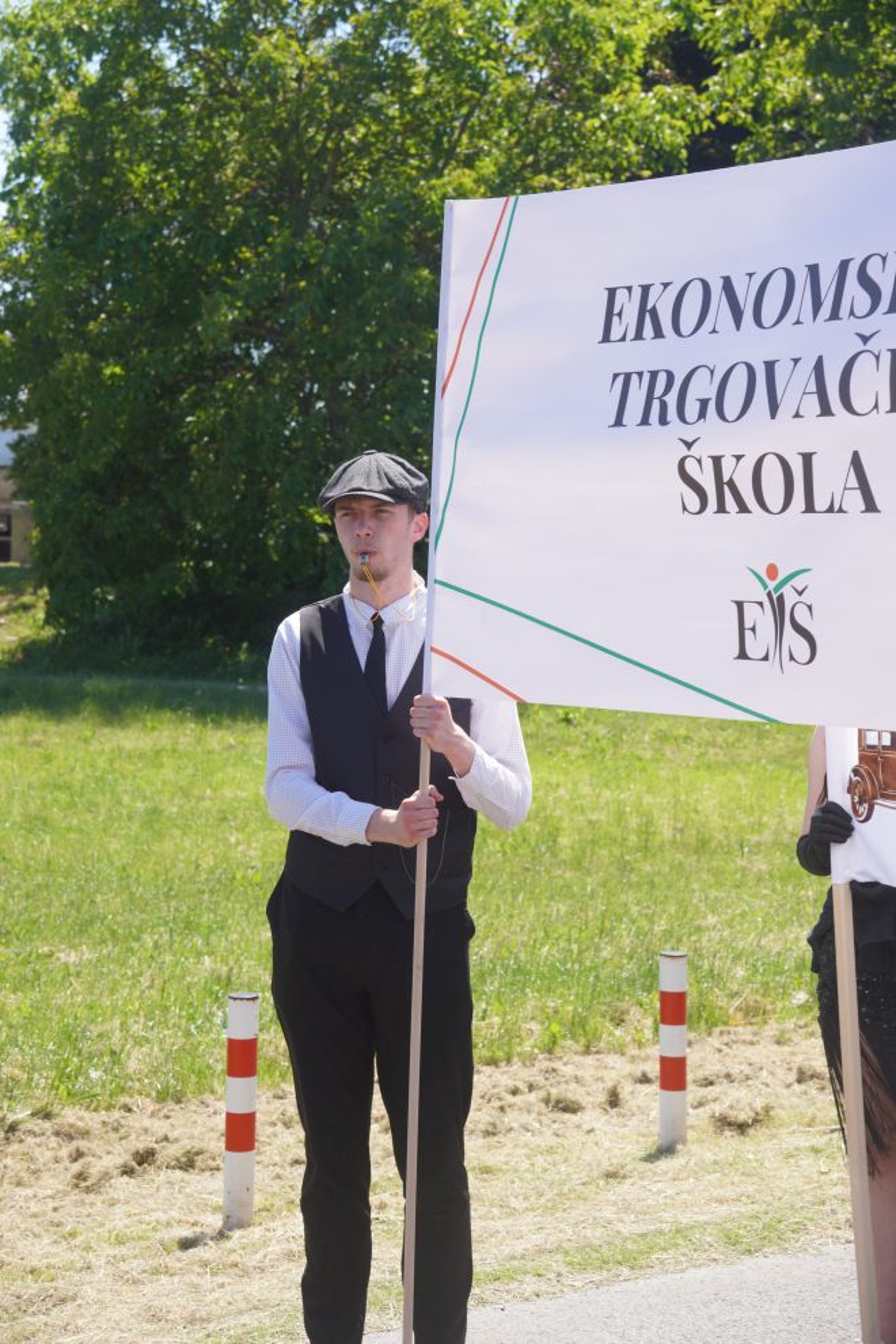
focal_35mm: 72
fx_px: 2705
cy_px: 672
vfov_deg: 27.9
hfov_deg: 18.8
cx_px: 448
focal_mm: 48.3
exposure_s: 1/200
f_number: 5.6
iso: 100
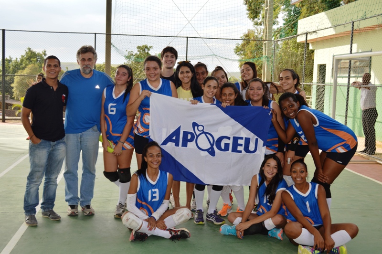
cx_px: 191
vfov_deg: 29.8
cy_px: 127
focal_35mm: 45
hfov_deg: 43.6
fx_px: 477
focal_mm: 30
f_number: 5
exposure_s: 1/200
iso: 100
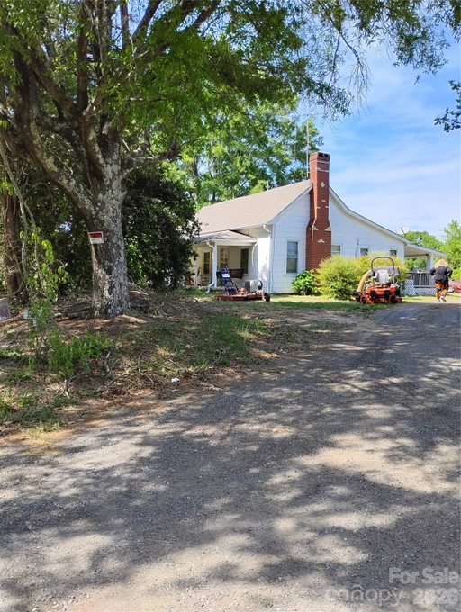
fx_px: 496
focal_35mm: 28
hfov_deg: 49.9
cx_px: 230
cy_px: 306
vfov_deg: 63.4
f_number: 1.8
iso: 100
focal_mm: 4.26
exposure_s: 1/267
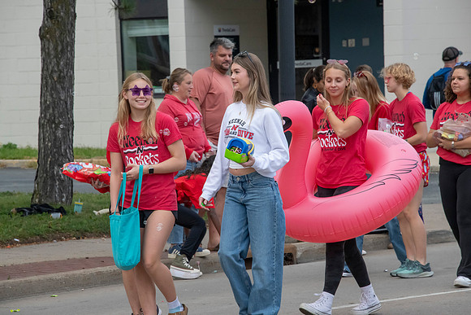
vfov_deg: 5.5
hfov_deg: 8.2
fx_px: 3271
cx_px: 236
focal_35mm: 250
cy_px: 158
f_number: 11
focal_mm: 250
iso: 3200
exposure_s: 1/400
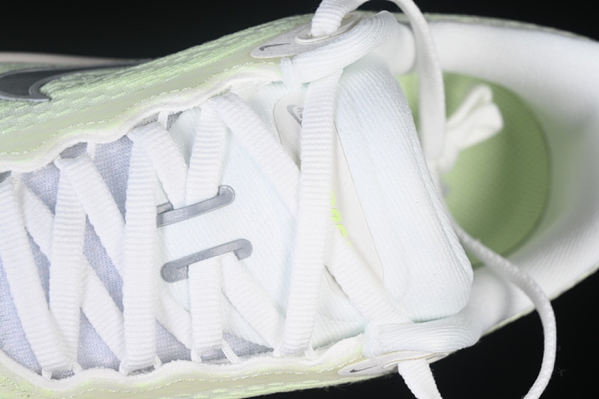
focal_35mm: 75
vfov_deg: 18.2
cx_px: 300
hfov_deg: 27.0
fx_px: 1248
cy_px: 200
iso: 160
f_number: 7.1
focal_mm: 50
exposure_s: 1/80
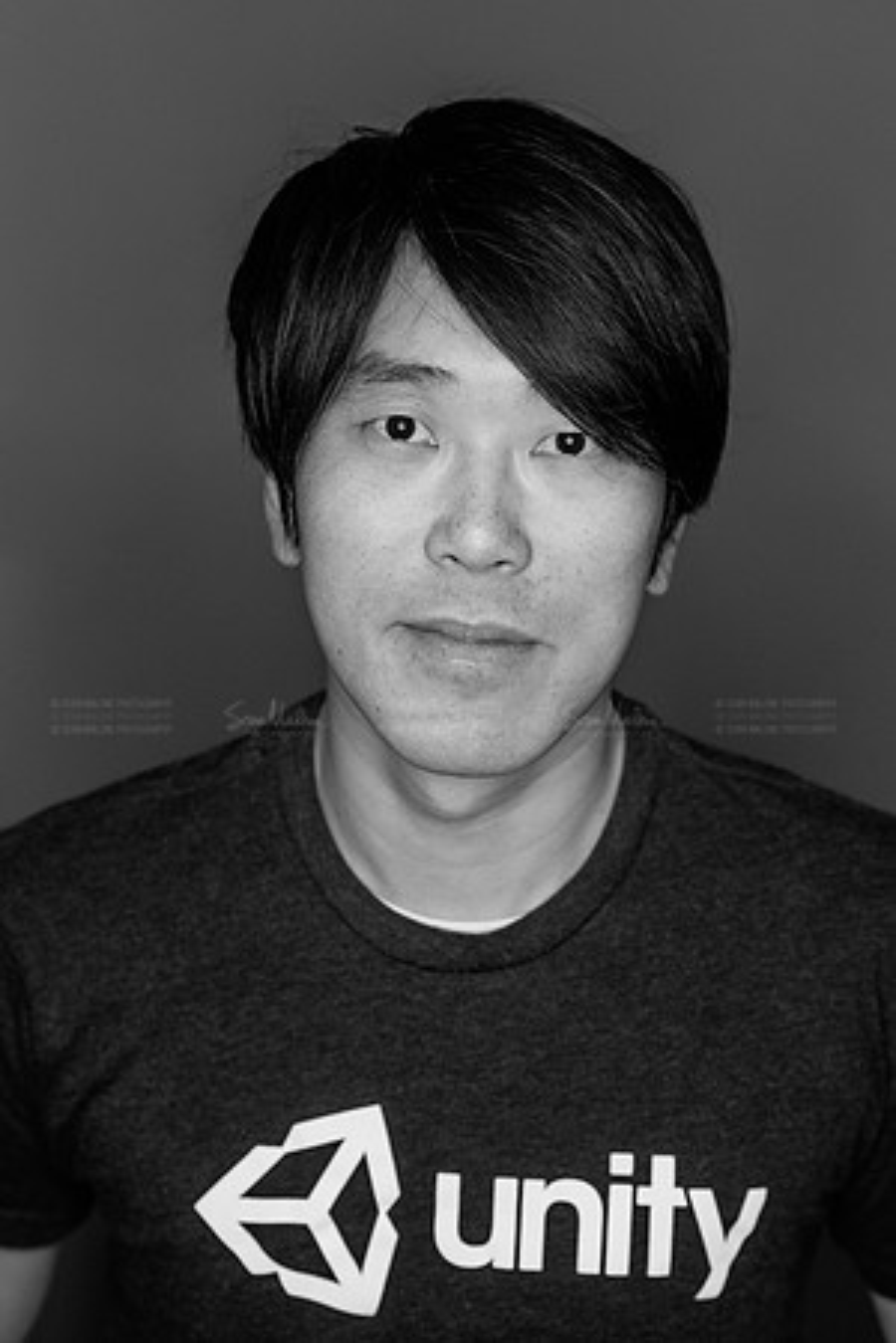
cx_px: 448
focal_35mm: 85
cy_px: 672
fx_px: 3173
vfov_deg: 23.9
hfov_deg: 16.1
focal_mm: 85
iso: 2000
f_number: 3.5
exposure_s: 1/400
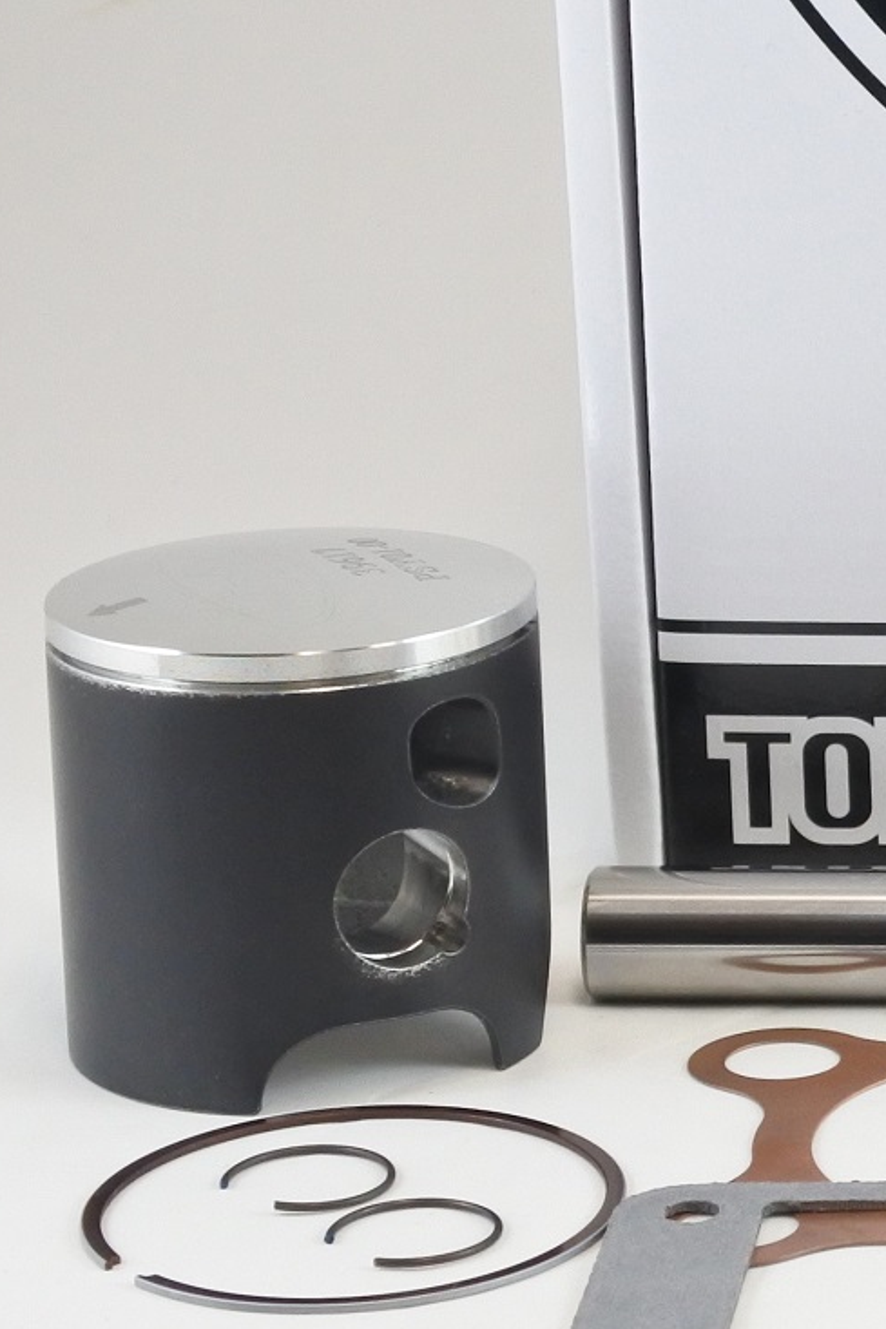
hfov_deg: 12.2
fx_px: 3952
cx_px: 1315
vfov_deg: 19.1
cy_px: 538
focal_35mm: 107
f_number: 4.5
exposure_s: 1/125
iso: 560
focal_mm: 16.1
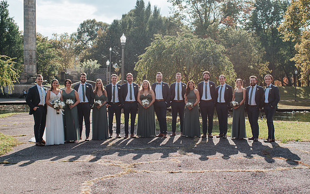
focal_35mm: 45
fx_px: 380
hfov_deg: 44.3
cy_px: 105
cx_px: 165
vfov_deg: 28.6
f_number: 4
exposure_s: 1/1250
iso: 180
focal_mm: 35
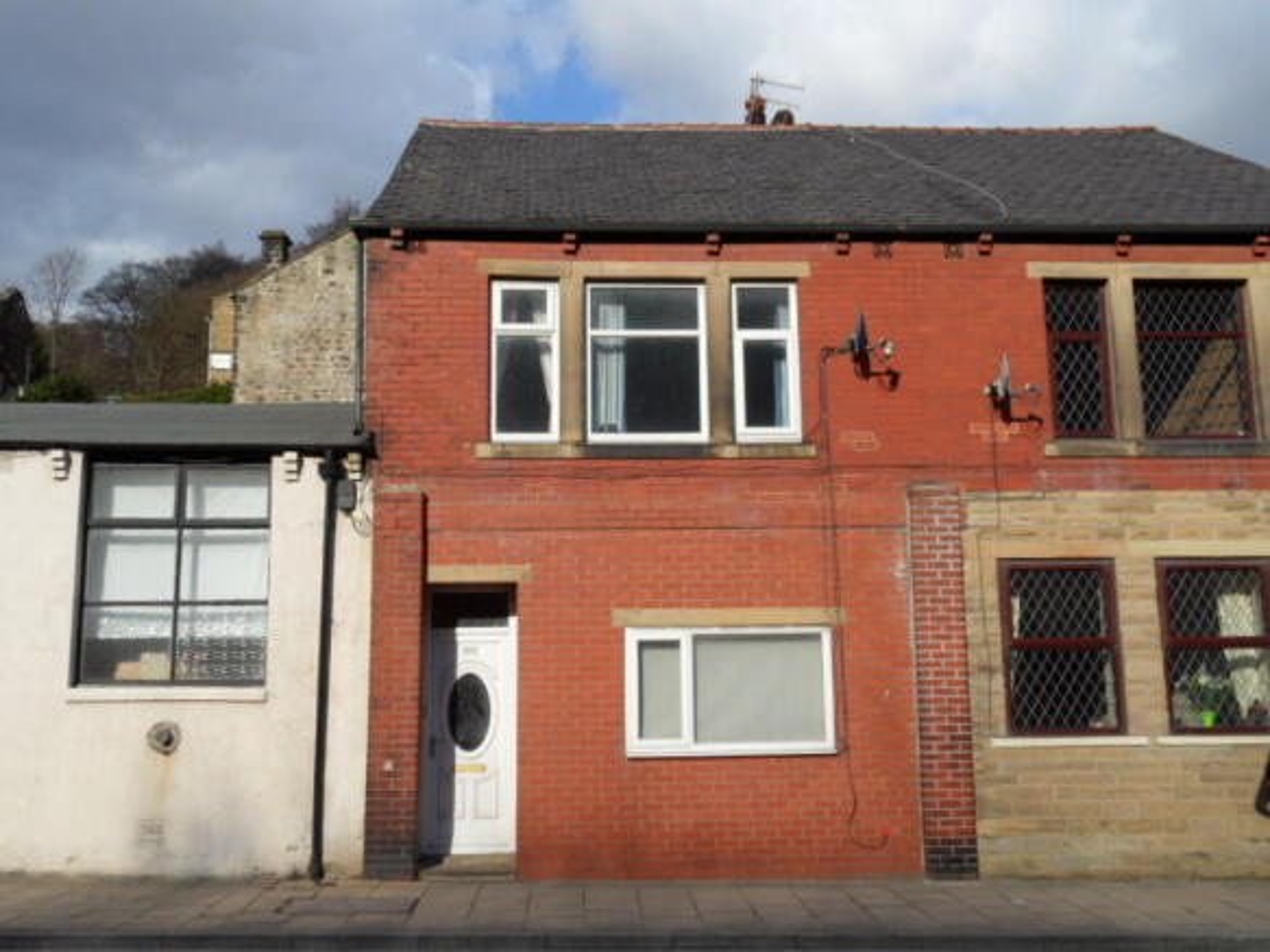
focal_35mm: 32
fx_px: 1174
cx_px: 635
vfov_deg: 44.1
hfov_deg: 56.8
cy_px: 476
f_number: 3.4
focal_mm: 5.3
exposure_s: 1/1000
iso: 80
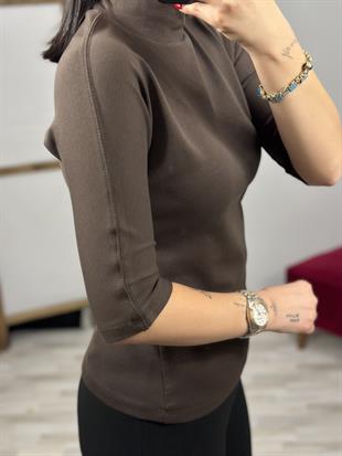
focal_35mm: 48
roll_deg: +4.8
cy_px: 228
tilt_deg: -38.2
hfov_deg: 30.3
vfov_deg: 39.6
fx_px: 632
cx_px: 171
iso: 100
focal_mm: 6.86
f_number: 1.78
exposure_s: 1/100
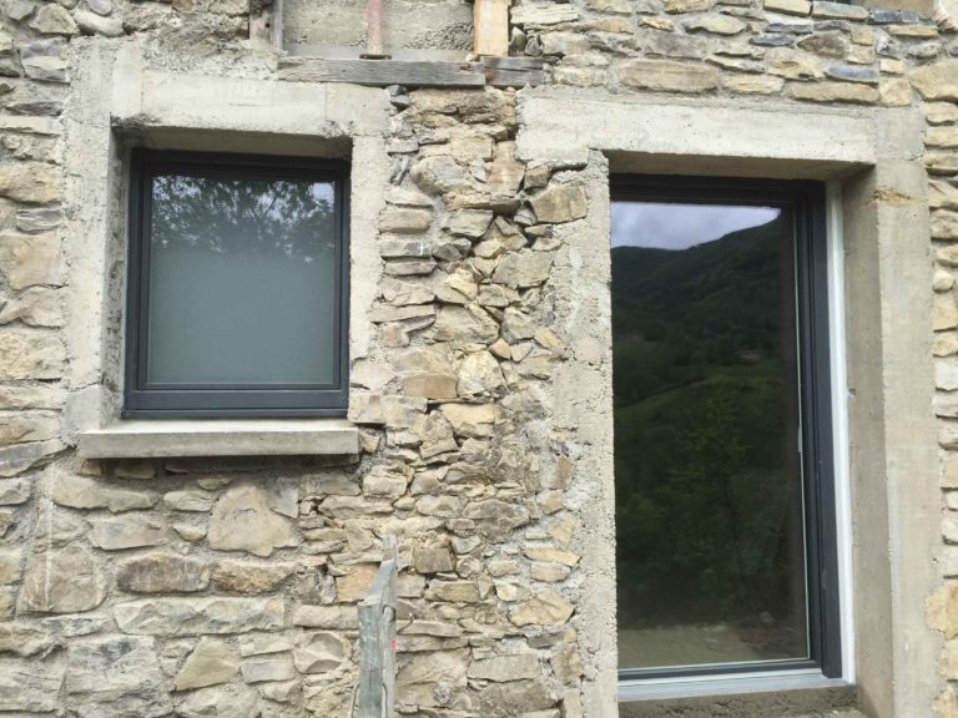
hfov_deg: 61.7
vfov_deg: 48.2
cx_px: 479
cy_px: 359
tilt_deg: +2.9
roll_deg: -1.0
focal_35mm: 29
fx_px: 803
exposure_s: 1/860
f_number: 2.2
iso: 32
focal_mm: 4.15
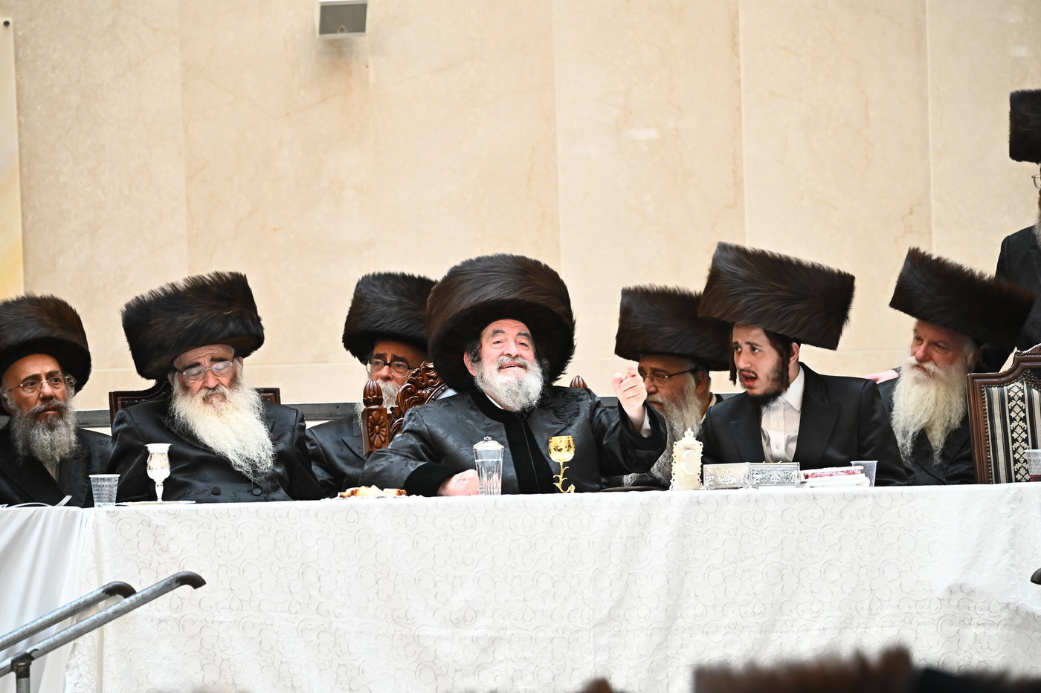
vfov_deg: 4.3
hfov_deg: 6.4
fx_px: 9252
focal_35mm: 320
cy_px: 346
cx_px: 520
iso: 4000
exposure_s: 1/160
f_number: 5.6
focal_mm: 320
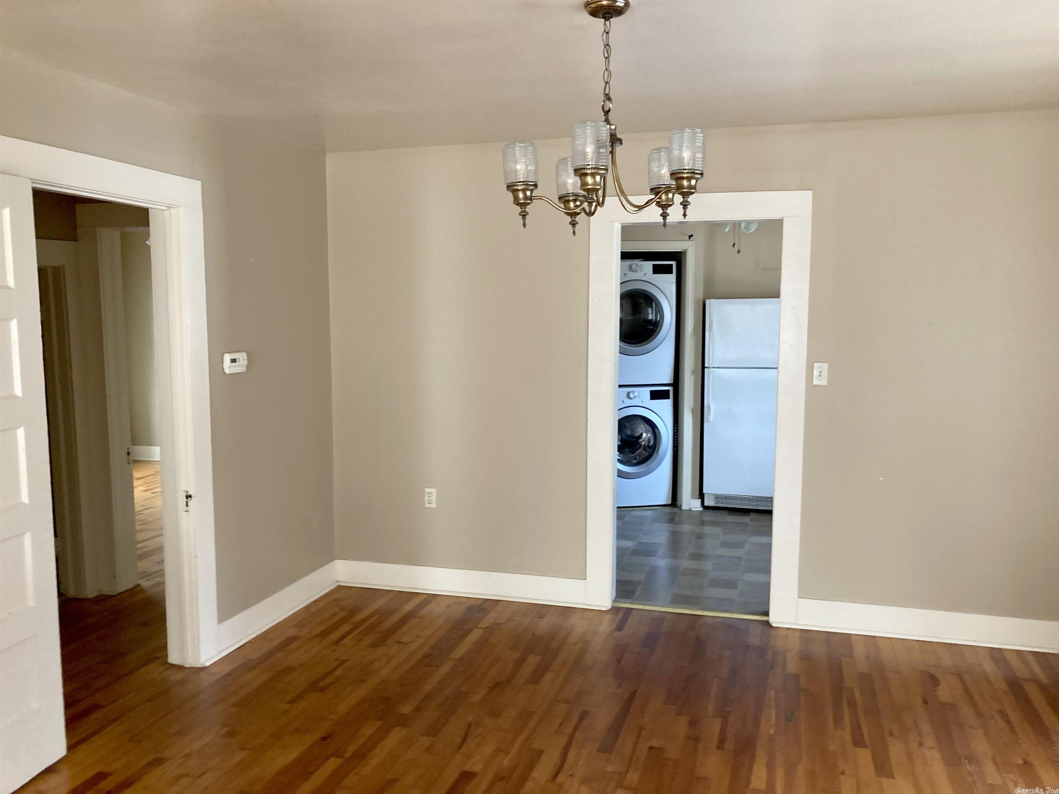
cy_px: 397
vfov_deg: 49.7
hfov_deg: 63.4
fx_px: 857
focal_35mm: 28
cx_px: 530
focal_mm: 3.99
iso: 160
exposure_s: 1/60
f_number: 1.8
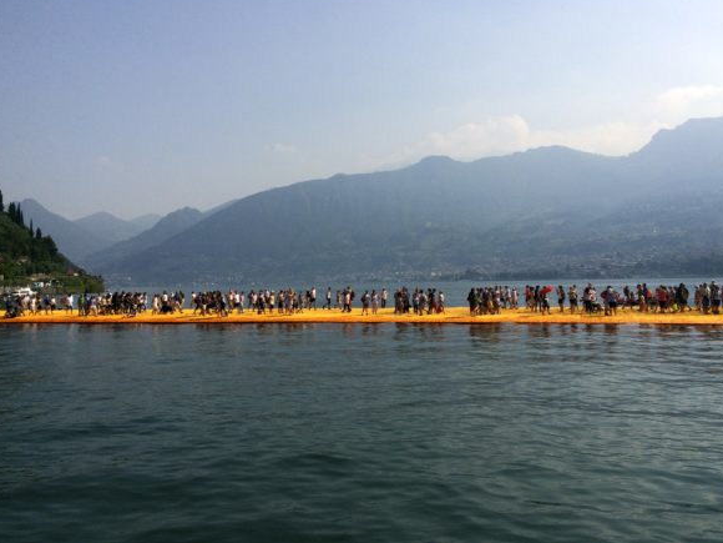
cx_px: 366
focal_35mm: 30
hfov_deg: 60.0
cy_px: 263
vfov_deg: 46.8
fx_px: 627
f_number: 2.2
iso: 32
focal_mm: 4.15
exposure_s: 1/5882
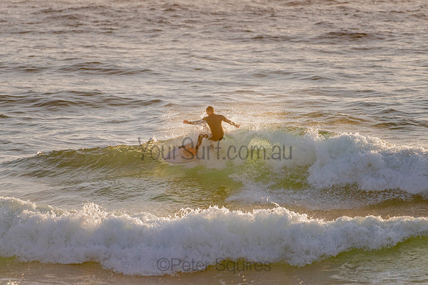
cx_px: 209
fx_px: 7288
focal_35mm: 613
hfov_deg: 3.4
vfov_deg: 2.2
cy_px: 138
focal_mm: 500
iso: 360
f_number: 5.6
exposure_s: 1/2000
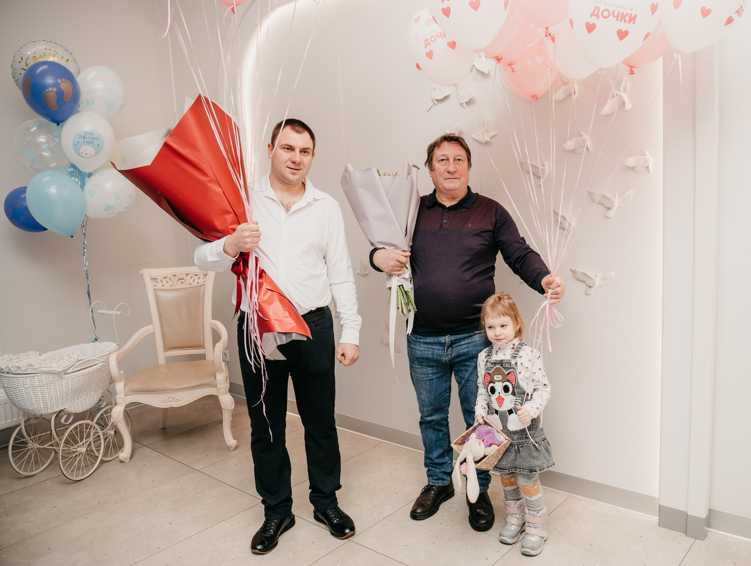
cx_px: 447
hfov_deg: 63.9
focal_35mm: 27
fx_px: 596
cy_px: 298
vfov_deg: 50.8
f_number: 4
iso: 320
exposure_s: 1/160
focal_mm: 24
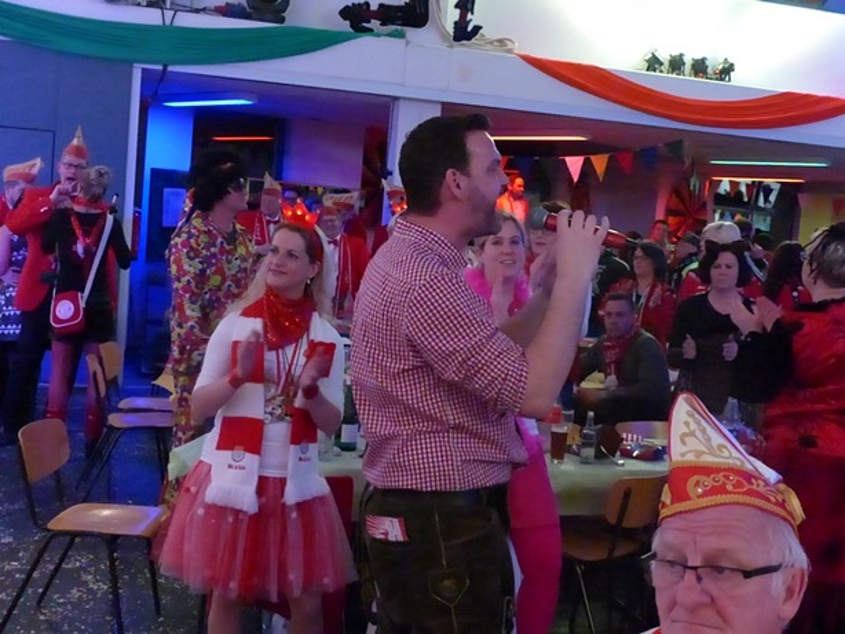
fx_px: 1099
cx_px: 422
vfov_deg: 32.2
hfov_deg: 42.1
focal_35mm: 45
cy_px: 317
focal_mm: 8.1
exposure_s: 1/60
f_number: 2.8
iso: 2500
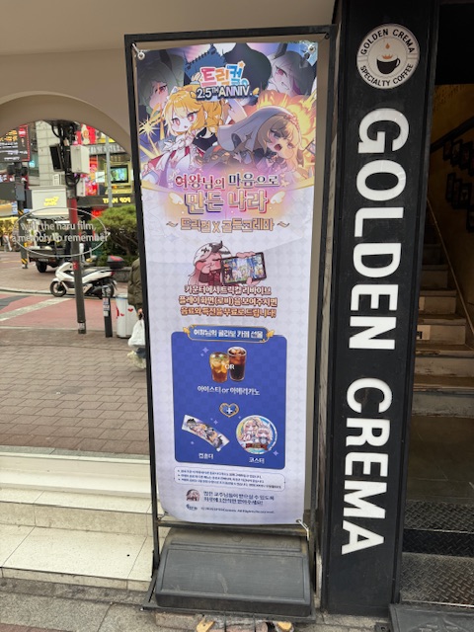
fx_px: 438
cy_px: 316
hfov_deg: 56.8
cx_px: 237
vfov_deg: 71.6
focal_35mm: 24
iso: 64
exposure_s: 1/270
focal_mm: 6.76
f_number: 1.78
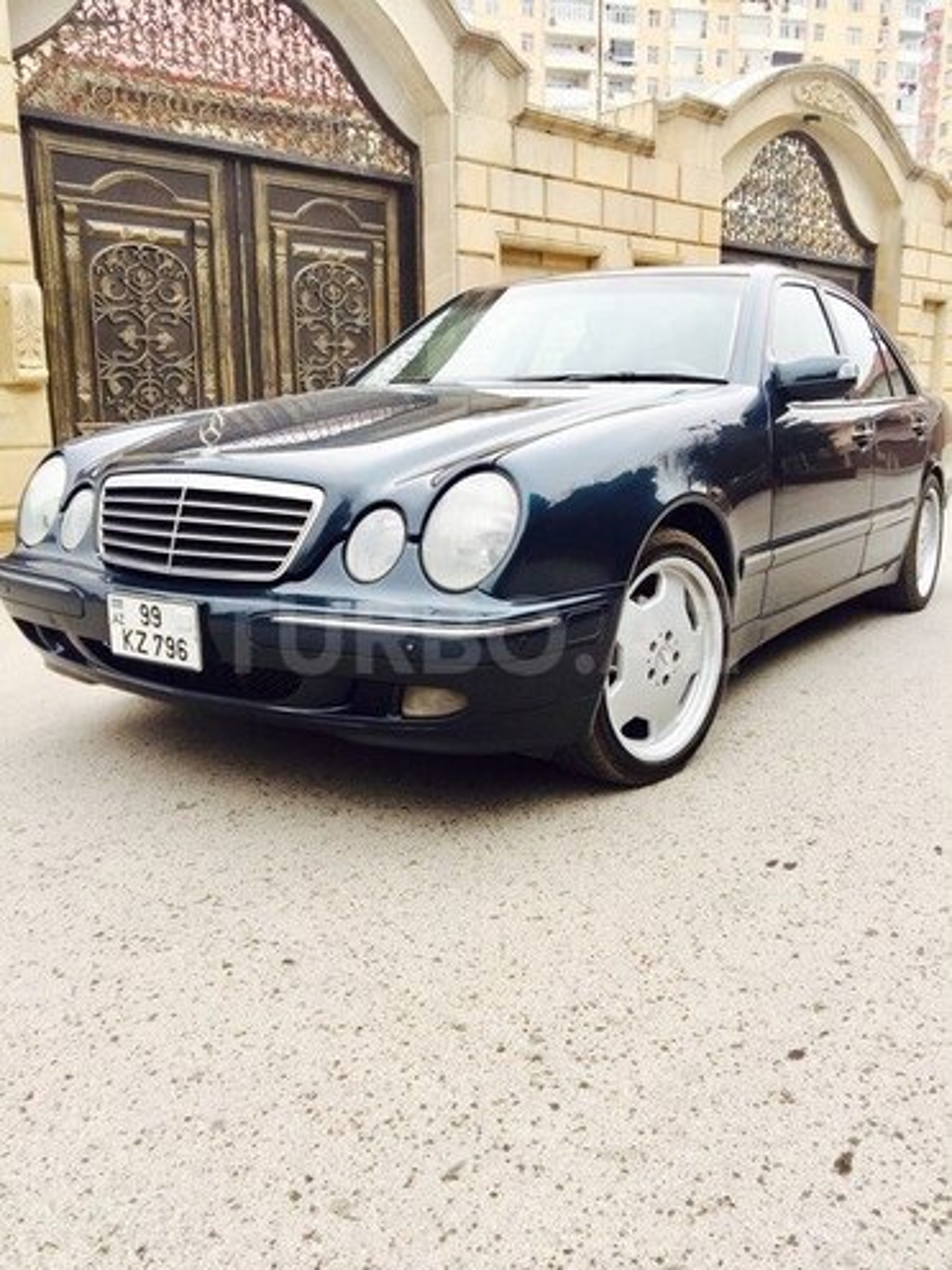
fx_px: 1063
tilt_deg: -12.1
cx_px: 476
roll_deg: +0.5
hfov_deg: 48.2
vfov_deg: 61.7
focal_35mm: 29
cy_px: 635
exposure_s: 1/105
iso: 32
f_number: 2.2
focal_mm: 4.15
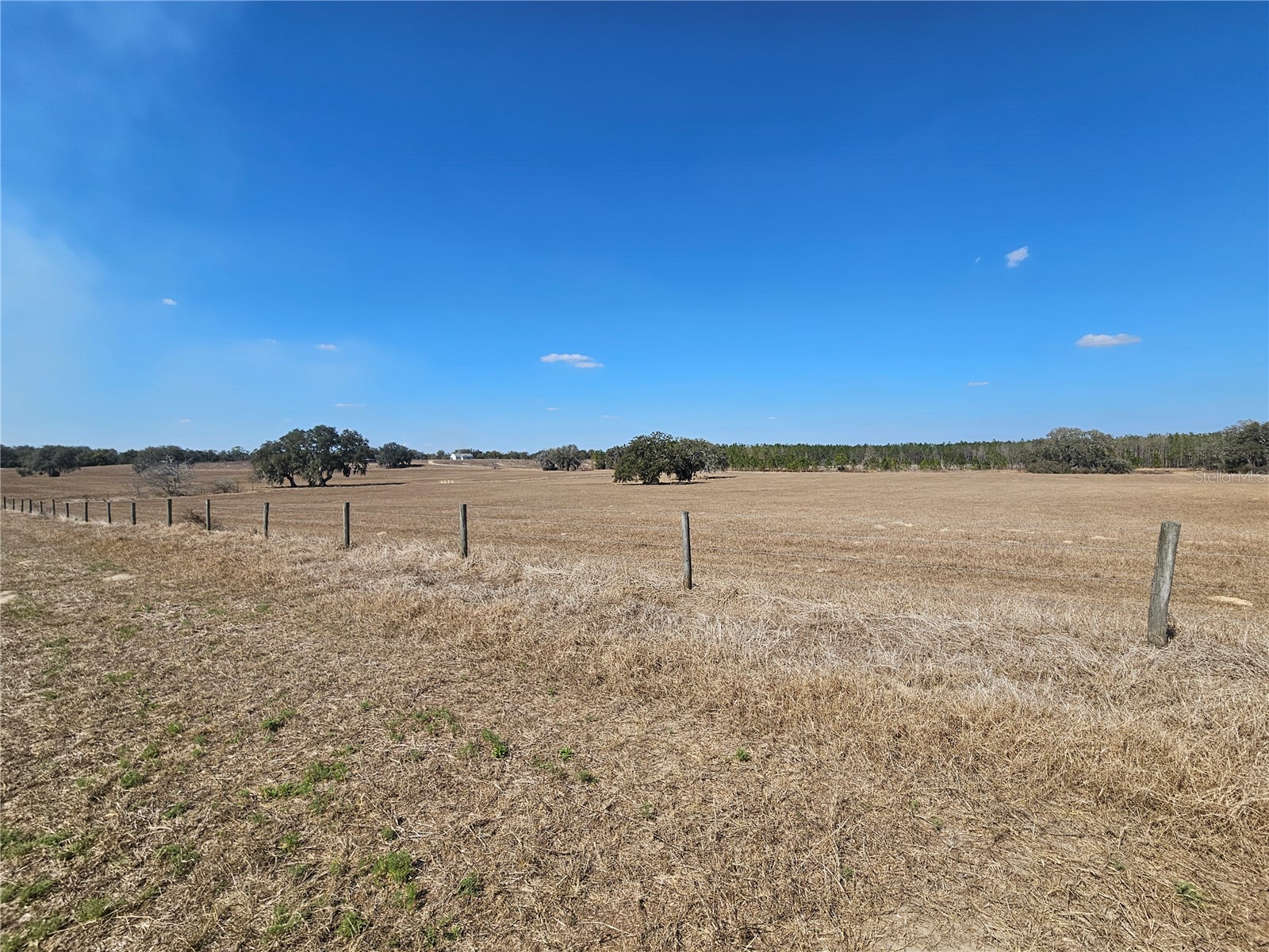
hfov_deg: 106.2
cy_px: 476
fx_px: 477
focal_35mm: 13
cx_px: 634
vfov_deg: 89.9
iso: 50
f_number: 2.2
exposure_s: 1/3050
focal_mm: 2.2
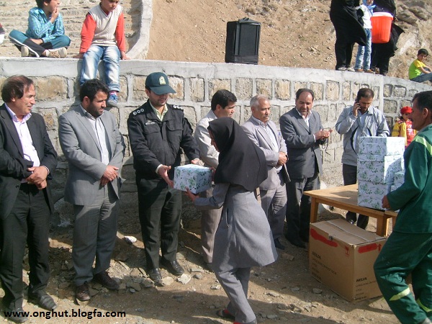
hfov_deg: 52.6
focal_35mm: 35
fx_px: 437
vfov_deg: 40.7
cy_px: 162
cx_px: 216
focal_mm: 5.8
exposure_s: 1/180
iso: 80
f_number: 7.1
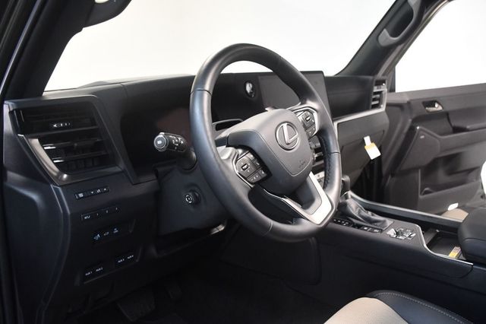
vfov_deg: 39.9
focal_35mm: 33
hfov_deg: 57.2
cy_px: 162
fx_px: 445
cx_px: 243
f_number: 3.5
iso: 3600
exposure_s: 1/60
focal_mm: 22
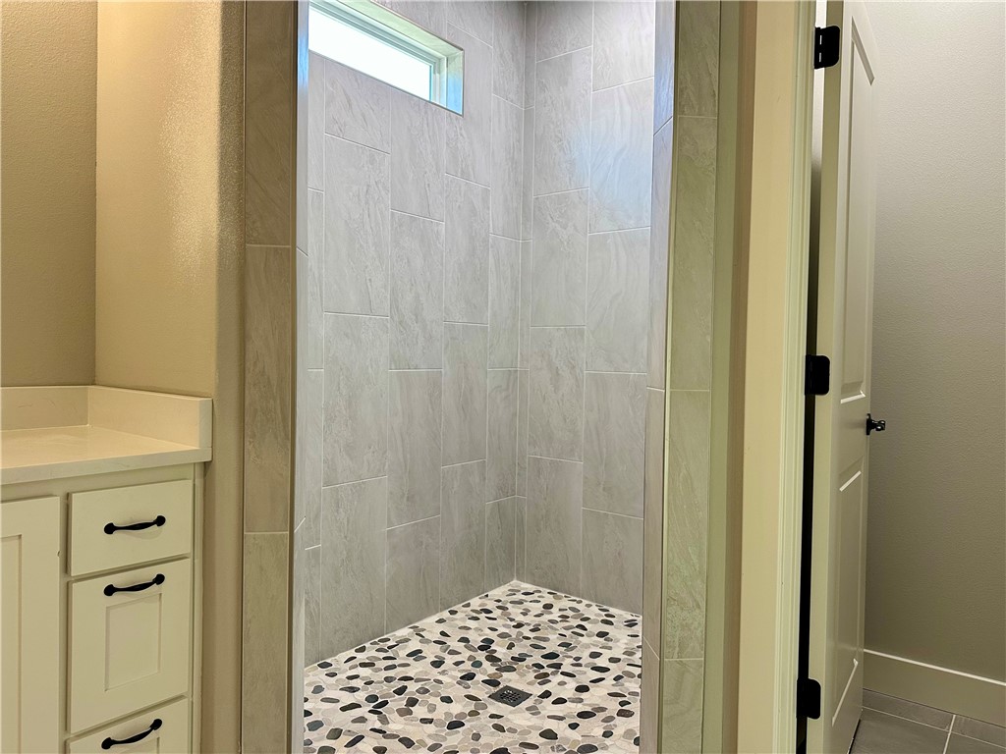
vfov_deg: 56.8
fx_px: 697
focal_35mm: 24
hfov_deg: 71.6
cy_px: 377
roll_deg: -1.2
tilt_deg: -1.4
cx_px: 503
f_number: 1.78
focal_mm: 6.86
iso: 200
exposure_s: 1/120
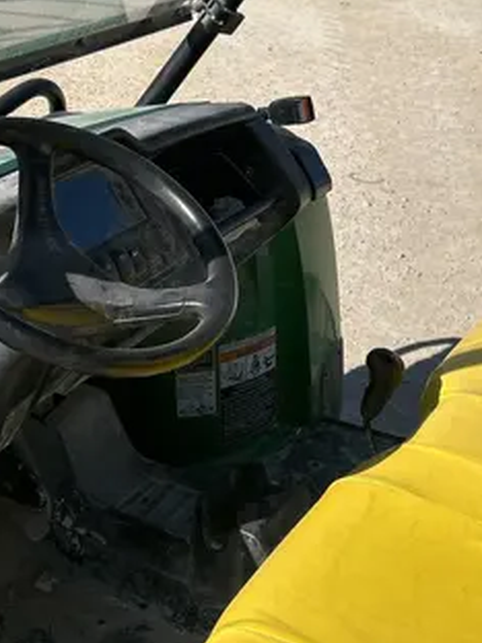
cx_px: 227
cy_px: 261
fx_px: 1133
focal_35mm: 61
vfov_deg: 31.6
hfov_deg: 24.0
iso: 50
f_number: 1.5
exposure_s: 1/6211
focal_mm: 5.7
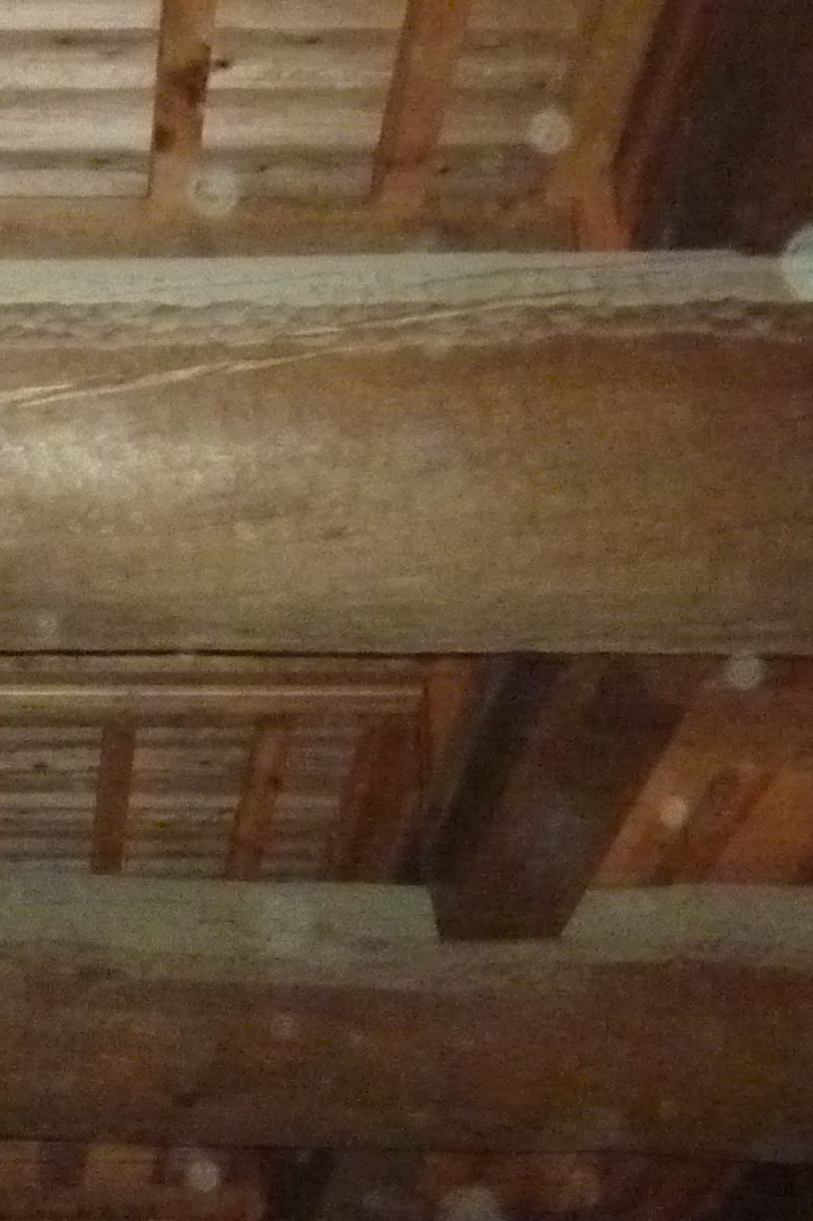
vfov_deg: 28.2
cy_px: 1001
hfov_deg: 18.8
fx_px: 2372
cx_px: -48
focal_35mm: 70
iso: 1000
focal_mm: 4.1
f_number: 3.3
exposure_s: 1/30
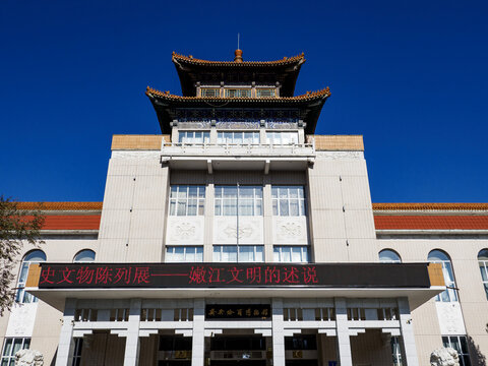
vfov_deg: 44.2
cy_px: 183
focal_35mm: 32
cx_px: 244
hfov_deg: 56.8
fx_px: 451
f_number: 4.5
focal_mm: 16
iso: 200
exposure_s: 1/2500
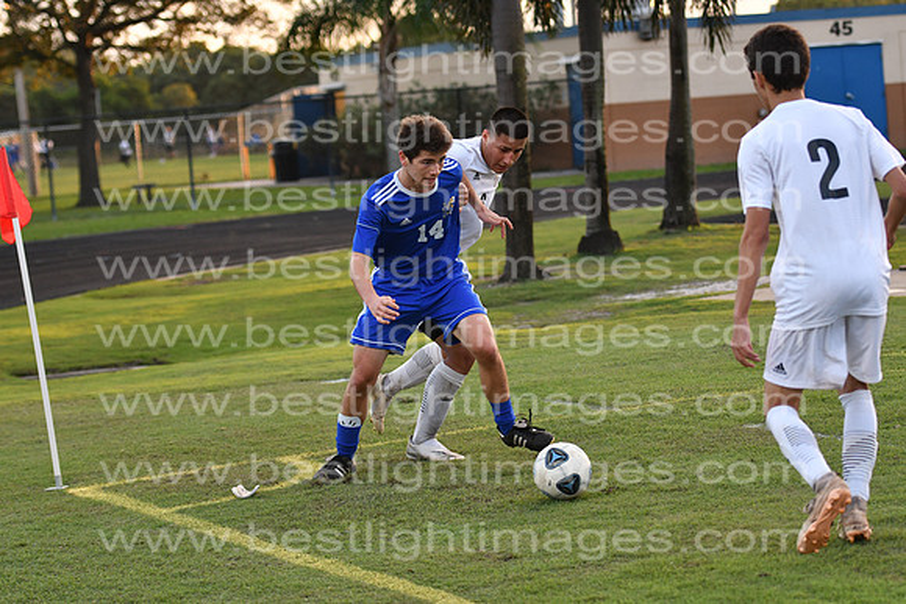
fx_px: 2945
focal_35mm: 117
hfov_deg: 17.5
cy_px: 302
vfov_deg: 11.7
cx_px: 453
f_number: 3.2
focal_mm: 78
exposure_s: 1/1000
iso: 800
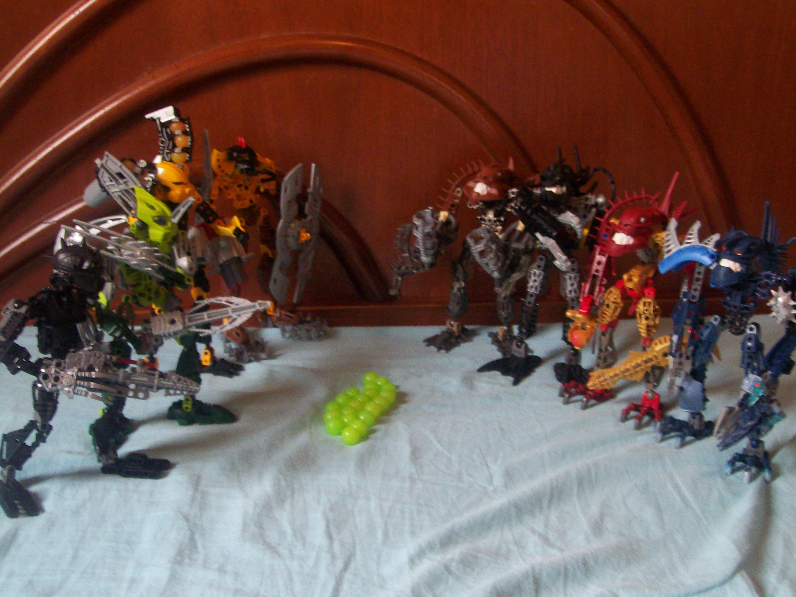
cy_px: 298
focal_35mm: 45
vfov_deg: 32.2
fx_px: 1035
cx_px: 398
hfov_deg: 42.1
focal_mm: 7.6
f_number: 3
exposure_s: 1/31.3
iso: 160
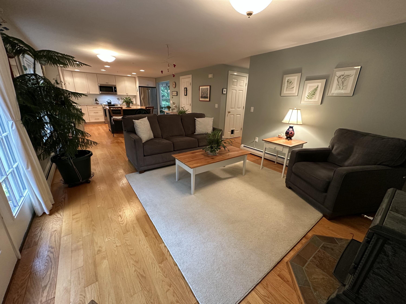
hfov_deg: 102.1
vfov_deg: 85.7
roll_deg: -1.8
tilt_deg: -18.0
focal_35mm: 14
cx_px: 203
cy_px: 152
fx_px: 164
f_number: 2.2
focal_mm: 2.22
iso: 400
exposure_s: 1/60
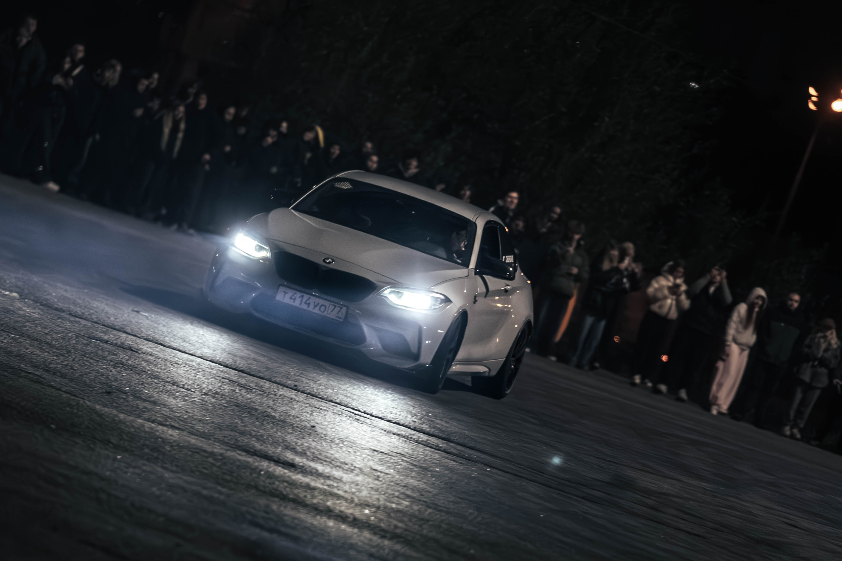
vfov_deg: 7.7
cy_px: 348
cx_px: 423
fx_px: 4188
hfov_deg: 11.5
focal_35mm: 179
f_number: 2.8
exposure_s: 1/100
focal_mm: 143
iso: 10000
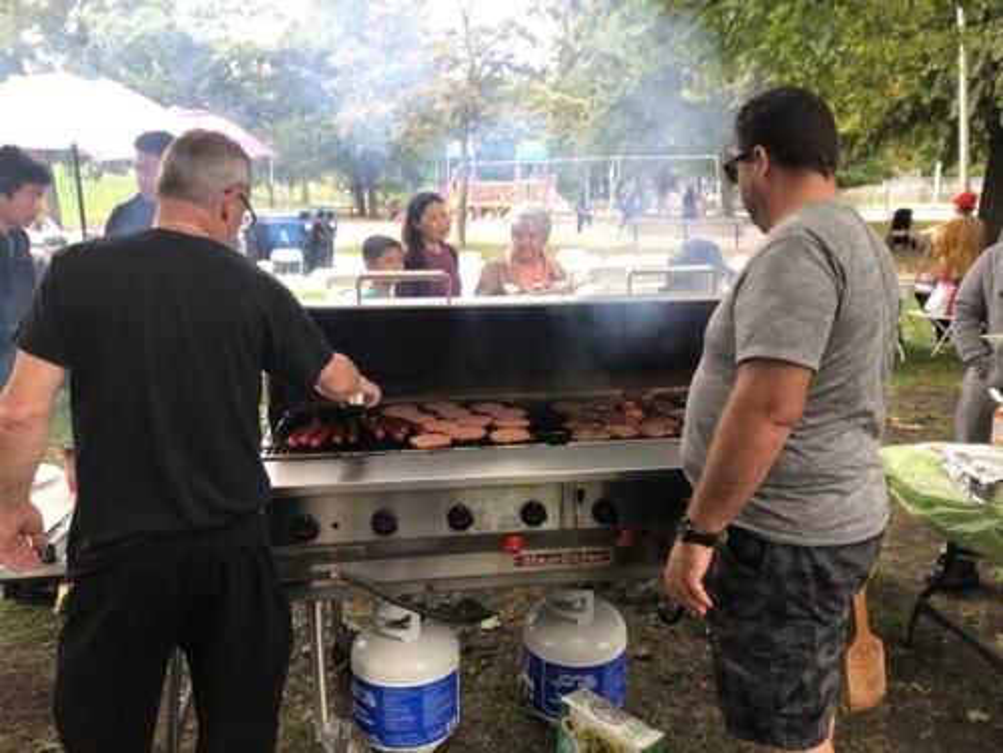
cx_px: 502
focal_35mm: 28
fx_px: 811
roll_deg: -0.3
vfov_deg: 49.7
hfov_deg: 63.4
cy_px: 376
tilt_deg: -12.1
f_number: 1.8
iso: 25
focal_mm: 3.99
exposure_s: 1/120
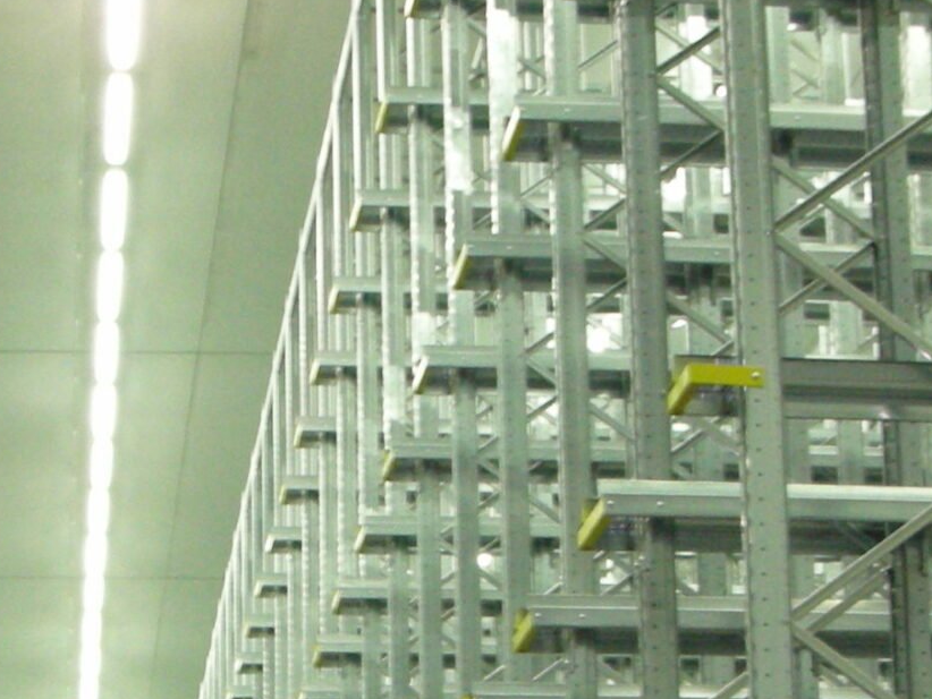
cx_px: 112
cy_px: 957
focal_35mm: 109
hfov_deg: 17.8
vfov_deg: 13.0
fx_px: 2936
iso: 200
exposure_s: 1/10.1
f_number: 3
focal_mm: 5.8
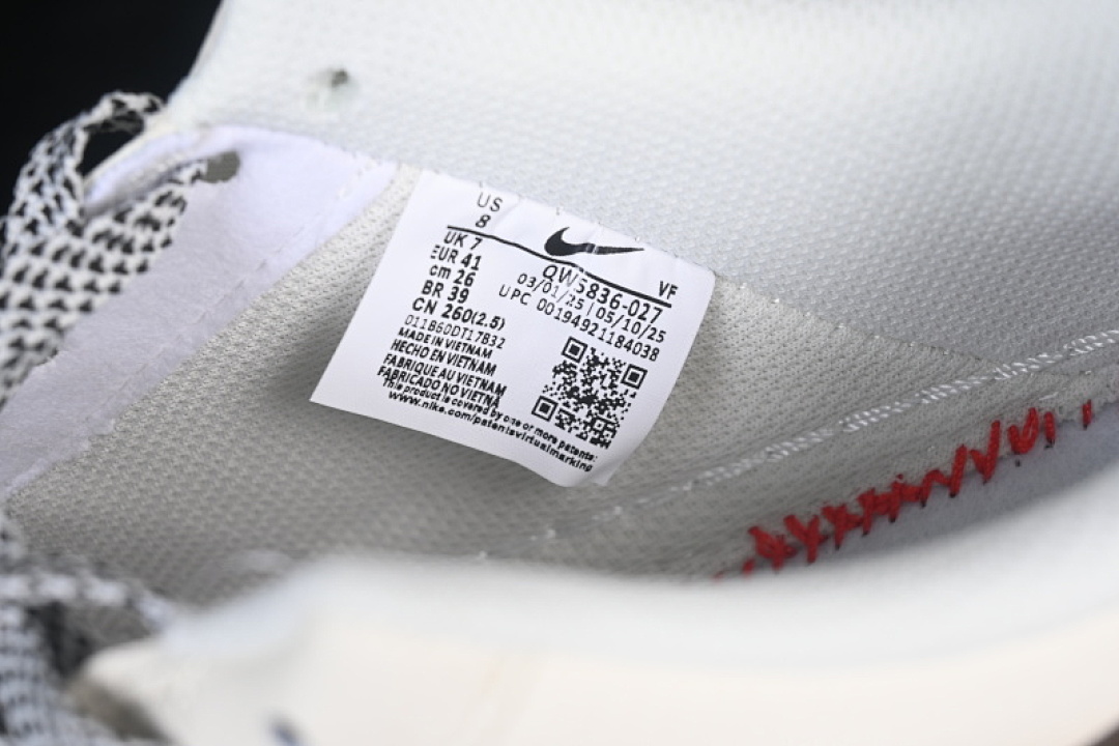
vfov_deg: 18.2
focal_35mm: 75
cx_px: 560
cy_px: 373
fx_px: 2331
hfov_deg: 27.0
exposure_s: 1/80
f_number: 7.1
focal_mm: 50
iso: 160
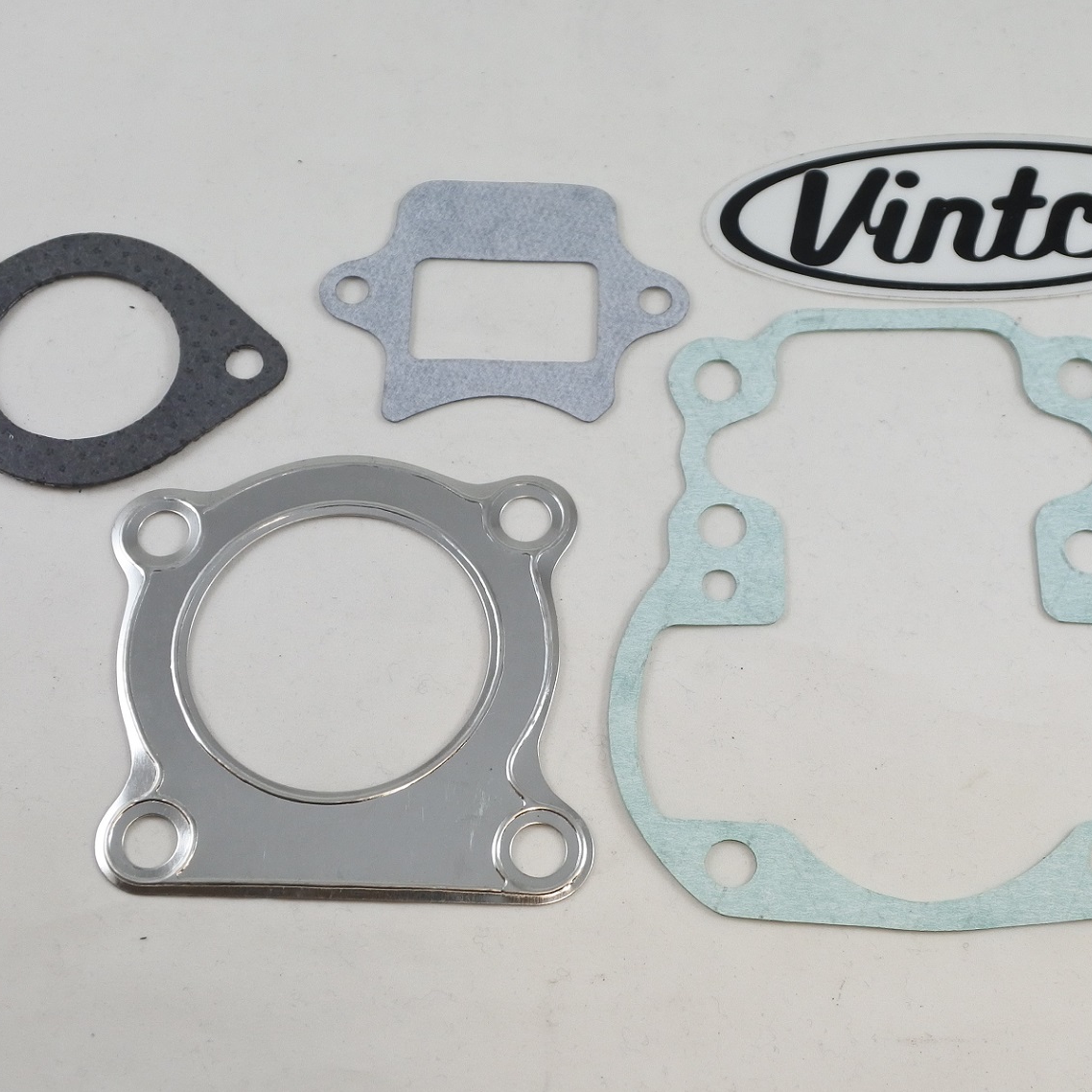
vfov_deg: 36.8
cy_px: 546
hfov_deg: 36.8
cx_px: 592
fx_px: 1642
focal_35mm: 46
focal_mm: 13.4
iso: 400
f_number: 4
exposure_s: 1/200
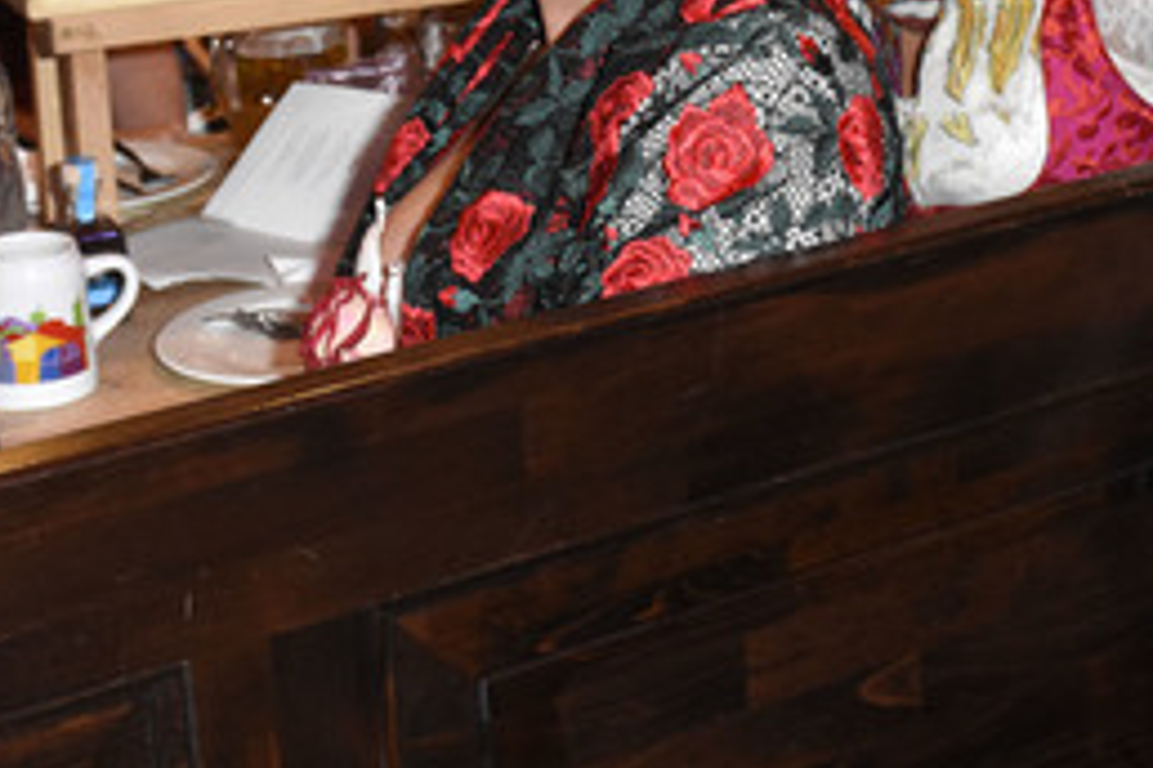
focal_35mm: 92
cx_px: 659
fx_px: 2942
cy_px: 116
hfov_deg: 22.2
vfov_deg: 14.8
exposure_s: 1/60
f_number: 6.3
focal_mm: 35
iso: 3200
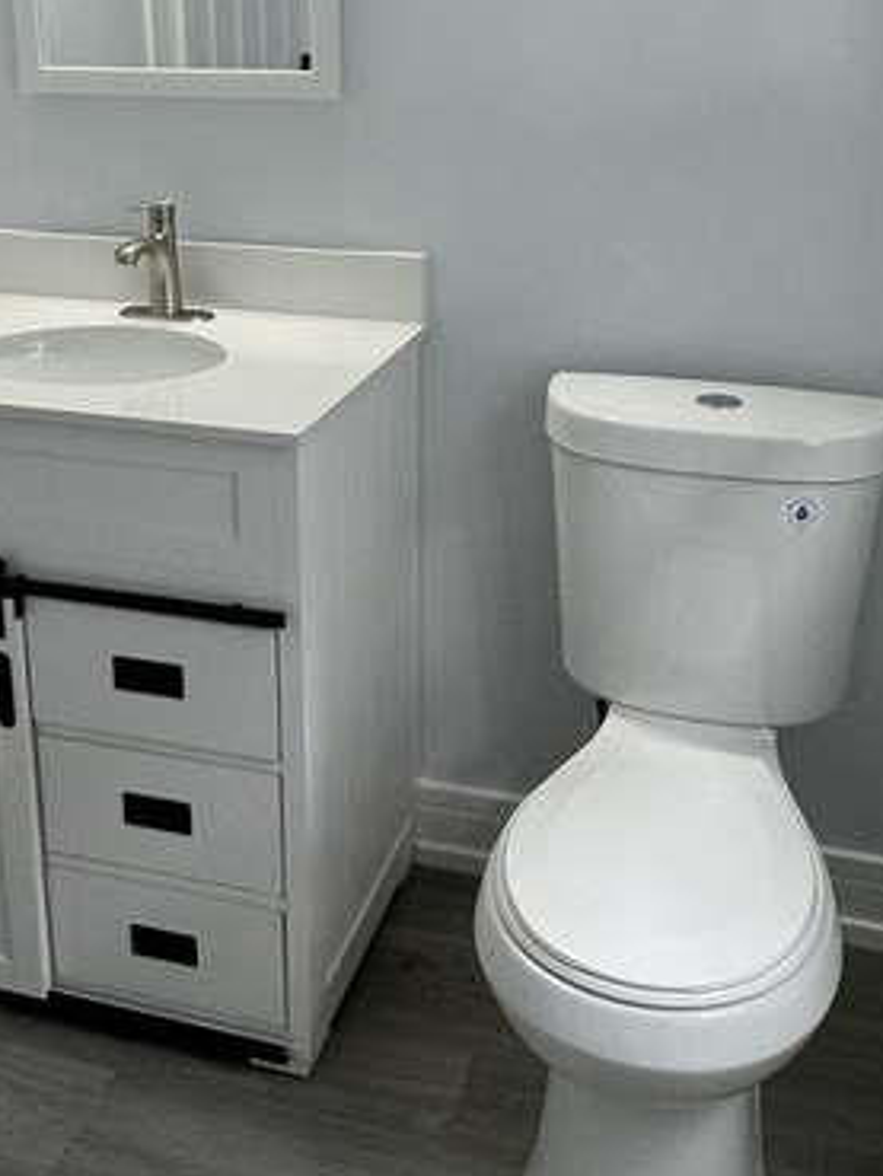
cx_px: 411
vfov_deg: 44.4
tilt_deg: -13.3
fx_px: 1394
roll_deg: +1.5
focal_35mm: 41
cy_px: 306
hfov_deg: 35.1
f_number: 2.2
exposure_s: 1/120
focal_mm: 2.22
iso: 125
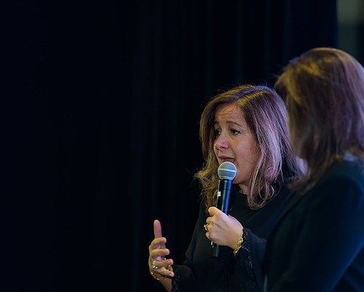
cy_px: 146
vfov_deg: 6.8
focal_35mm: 227
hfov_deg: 8.5
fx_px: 2445
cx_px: 219
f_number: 3.2
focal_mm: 200
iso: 1250
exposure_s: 1/200
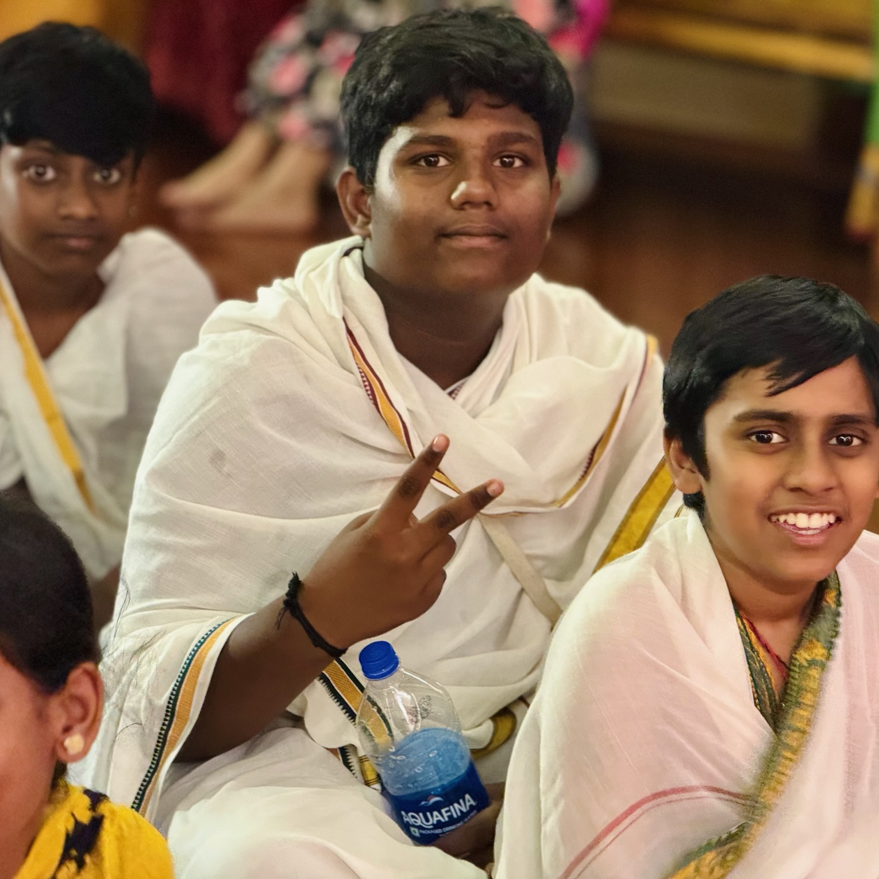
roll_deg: -1.8
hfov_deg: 12.3
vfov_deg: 12.3
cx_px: 530
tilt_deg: -13.7
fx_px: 4079
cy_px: 440
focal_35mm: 142
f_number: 2.8
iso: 1250
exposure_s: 1/25
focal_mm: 15.66
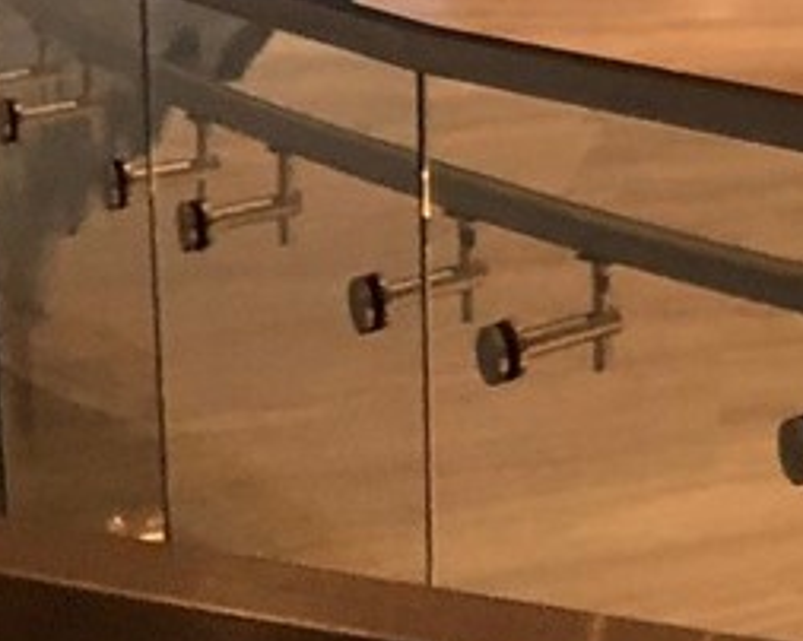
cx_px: 2466
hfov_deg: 8.9
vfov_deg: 8.1
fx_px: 4108
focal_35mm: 173
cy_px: -1019
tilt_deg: -6.6
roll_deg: -1.7
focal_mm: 3.99
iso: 40
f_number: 1.8
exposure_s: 1/24
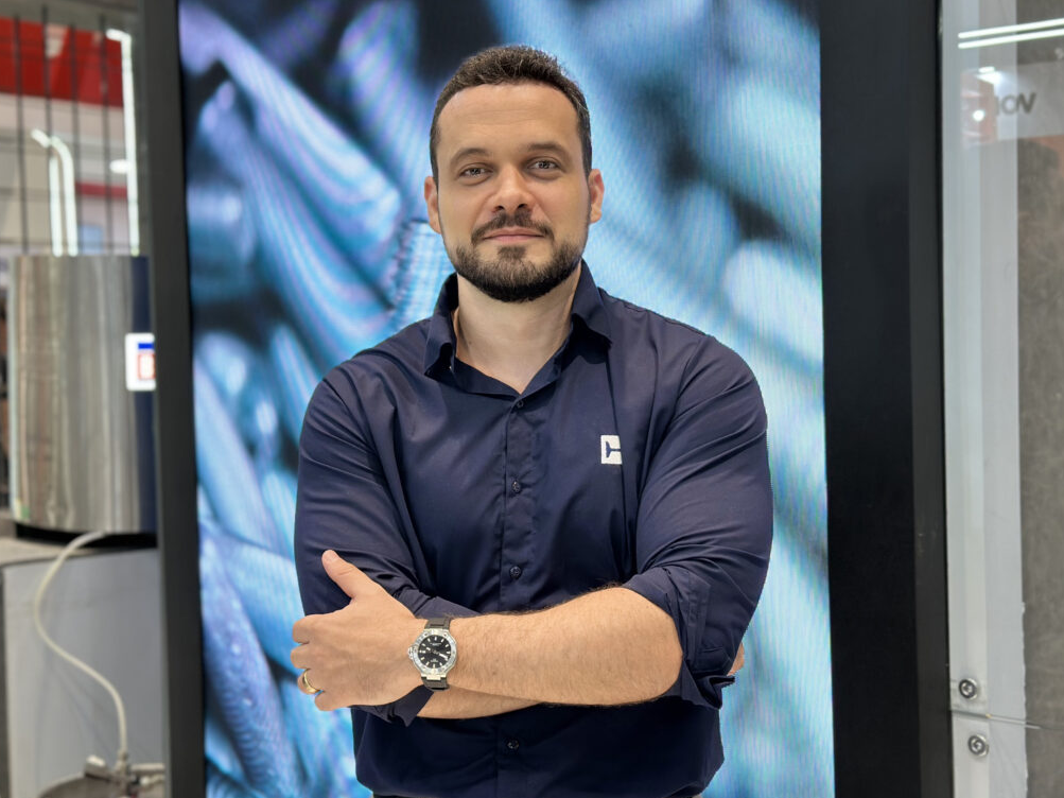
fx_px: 1506
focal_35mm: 49
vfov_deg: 29.7
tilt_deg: -1.2
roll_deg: +0.3
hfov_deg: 38.9
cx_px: 527
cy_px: 398
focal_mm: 6.86
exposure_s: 1/60
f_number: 1.78
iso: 80
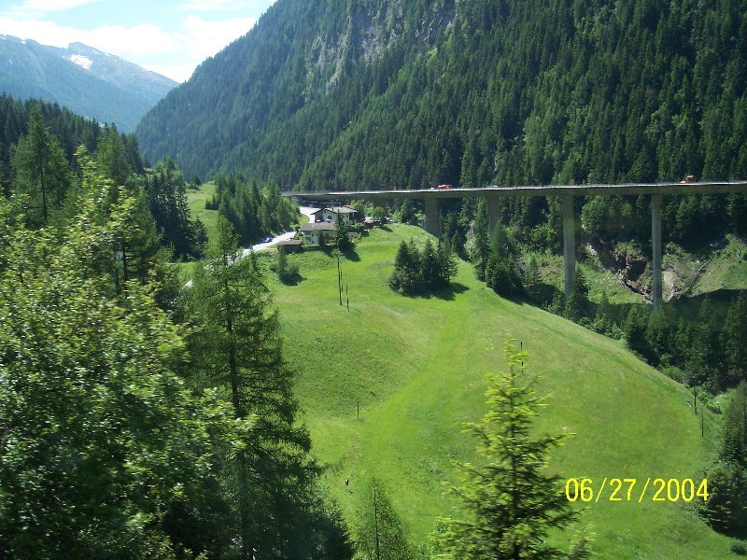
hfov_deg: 49.0
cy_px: 280
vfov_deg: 37.7
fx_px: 820
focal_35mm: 38
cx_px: 374
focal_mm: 8
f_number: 2.8
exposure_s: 1/500
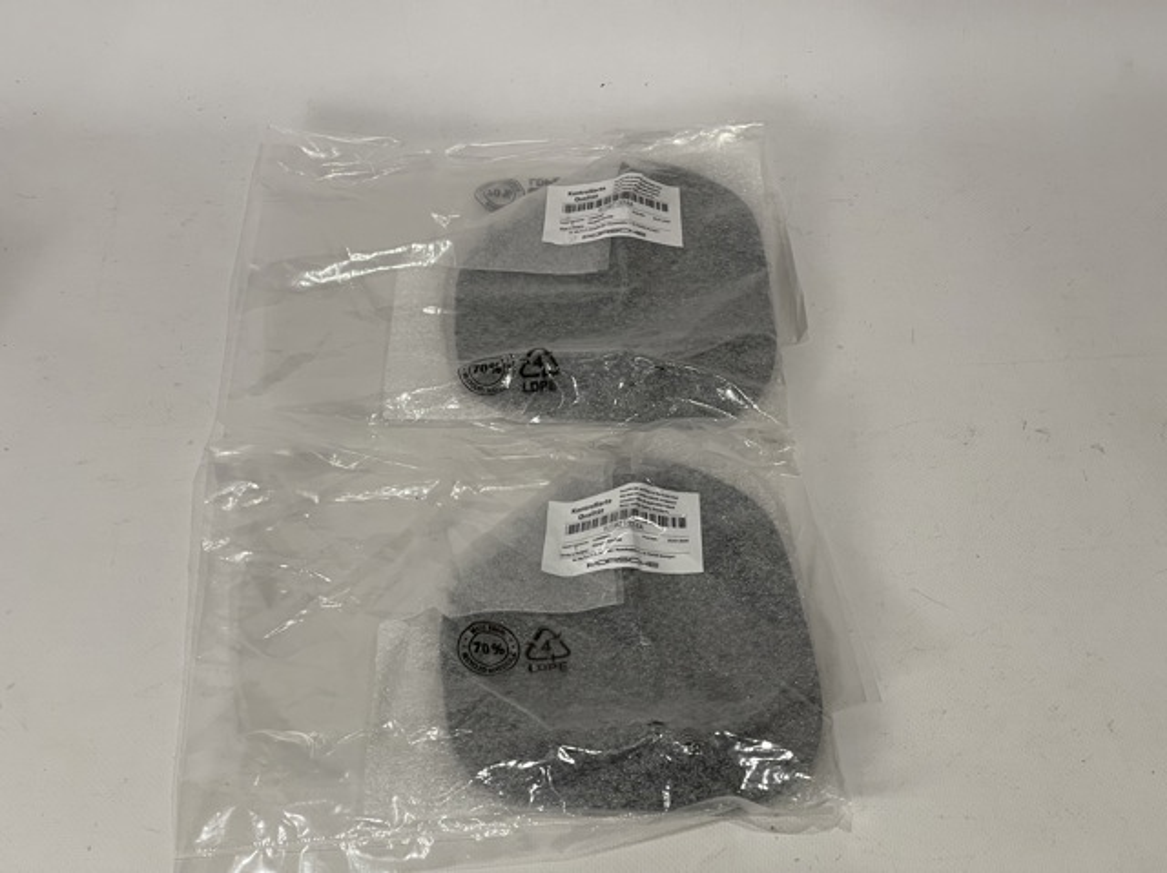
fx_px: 2156
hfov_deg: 30.3
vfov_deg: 22.9
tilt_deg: -46.9
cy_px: 436
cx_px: 584
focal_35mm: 64
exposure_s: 1/100
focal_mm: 7.5
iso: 160
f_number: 2.2
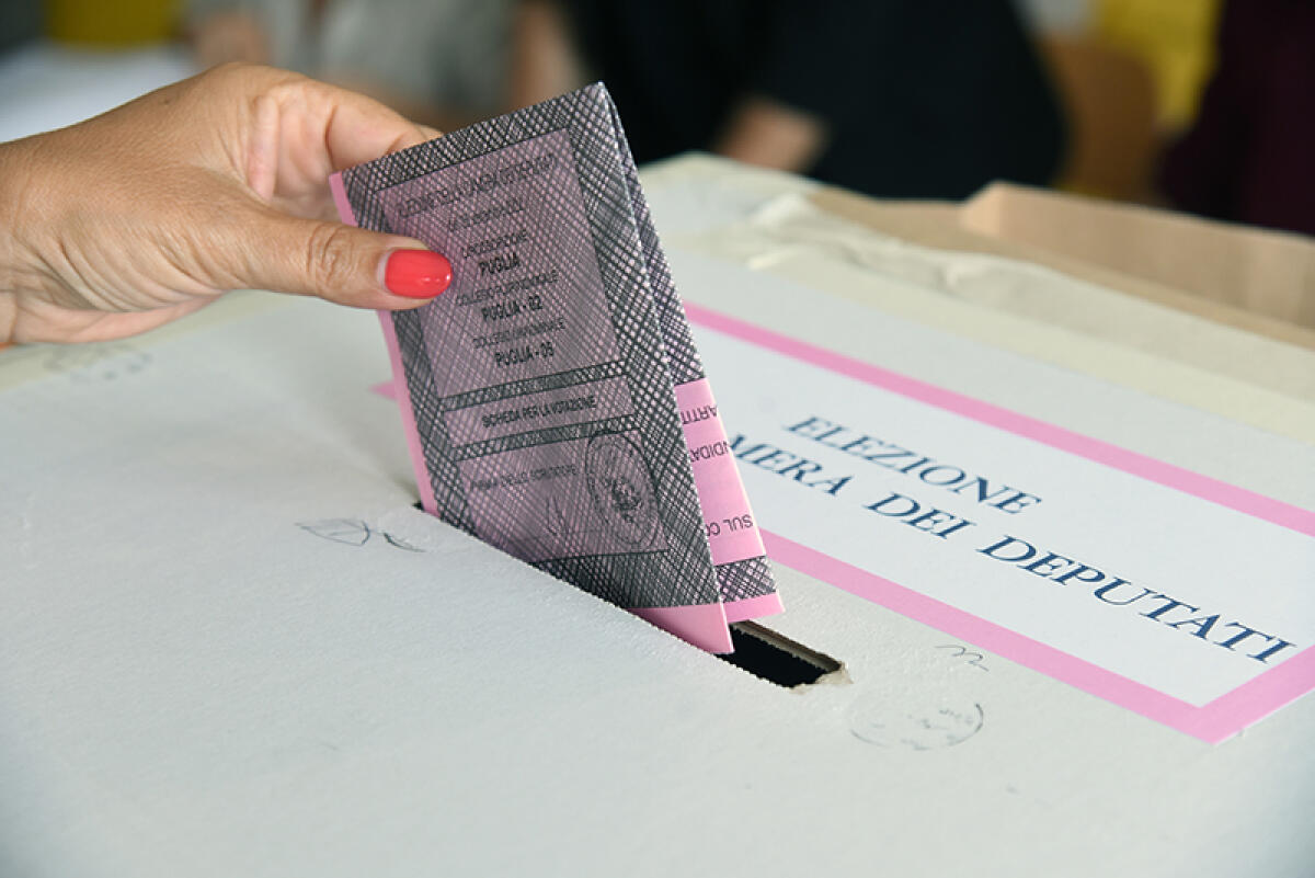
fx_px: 2996
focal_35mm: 82
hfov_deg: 24.8
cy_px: 439
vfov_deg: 16.7
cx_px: 658
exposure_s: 1/125
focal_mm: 82
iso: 640
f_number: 5
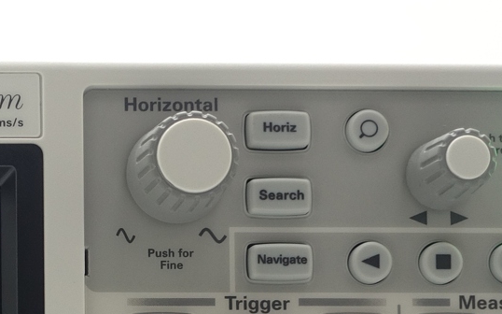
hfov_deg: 12.2
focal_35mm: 159
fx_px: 2175
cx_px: -356
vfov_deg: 7.9
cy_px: 628
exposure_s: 1/15
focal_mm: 14.9
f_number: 3.2
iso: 100
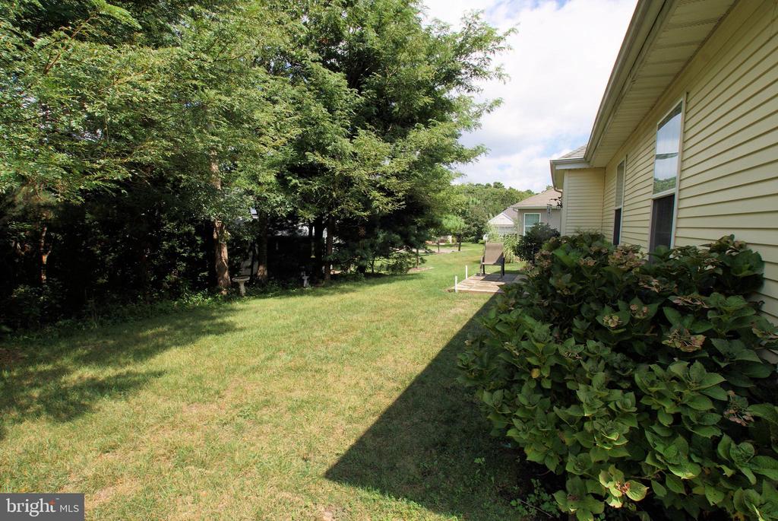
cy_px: 260
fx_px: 357
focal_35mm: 16
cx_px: 389
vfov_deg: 72.2
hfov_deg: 94.9
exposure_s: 1/80
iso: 100
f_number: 10
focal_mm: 11
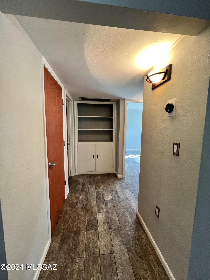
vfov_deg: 106.2
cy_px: 140
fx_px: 105
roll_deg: -1.1
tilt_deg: -5.8
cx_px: 105
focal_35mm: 13
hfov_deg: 89.9
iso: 125
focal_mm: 1.57
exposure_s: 1/60
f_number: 1.8
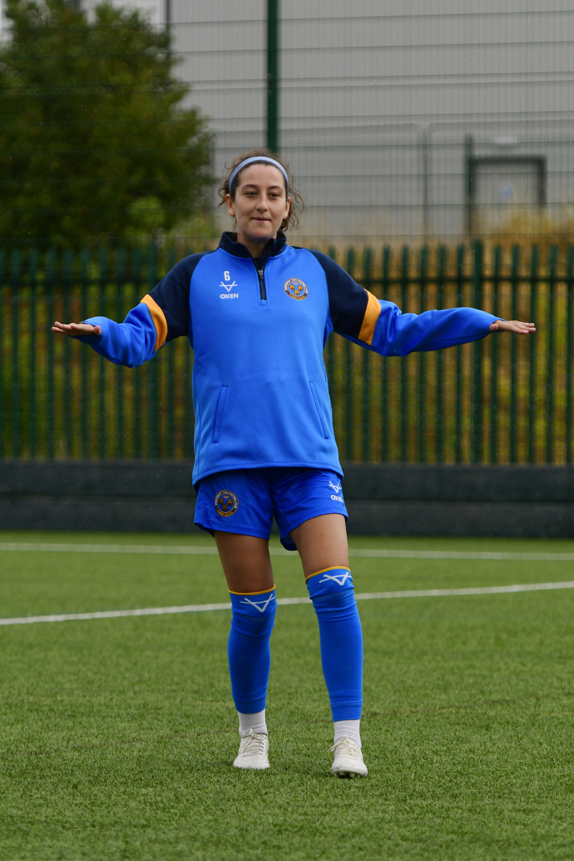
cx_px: 287
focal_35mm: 232
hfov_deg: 5.9
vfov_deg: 8.9
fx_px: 5549
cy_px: 430
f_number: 4
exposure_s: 1/1250
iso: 800
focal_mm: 155
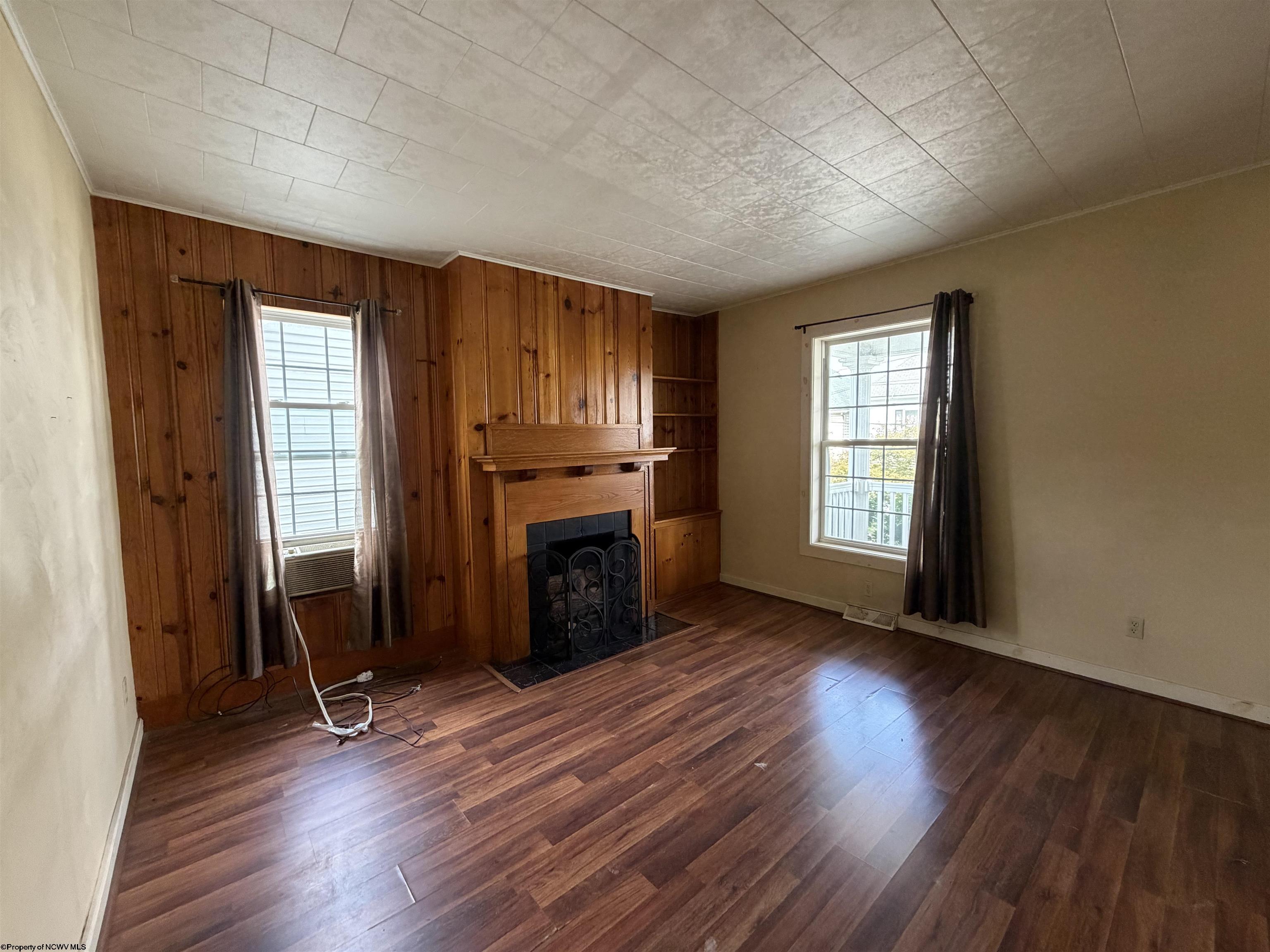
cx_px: 635
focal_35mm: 14
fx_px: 514
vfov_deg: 85.7
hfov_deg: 102.1
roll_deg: +0.1
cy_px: 476
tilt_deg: -3.2
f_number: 2.2
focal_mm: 2.22
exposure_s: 1/62
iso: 320
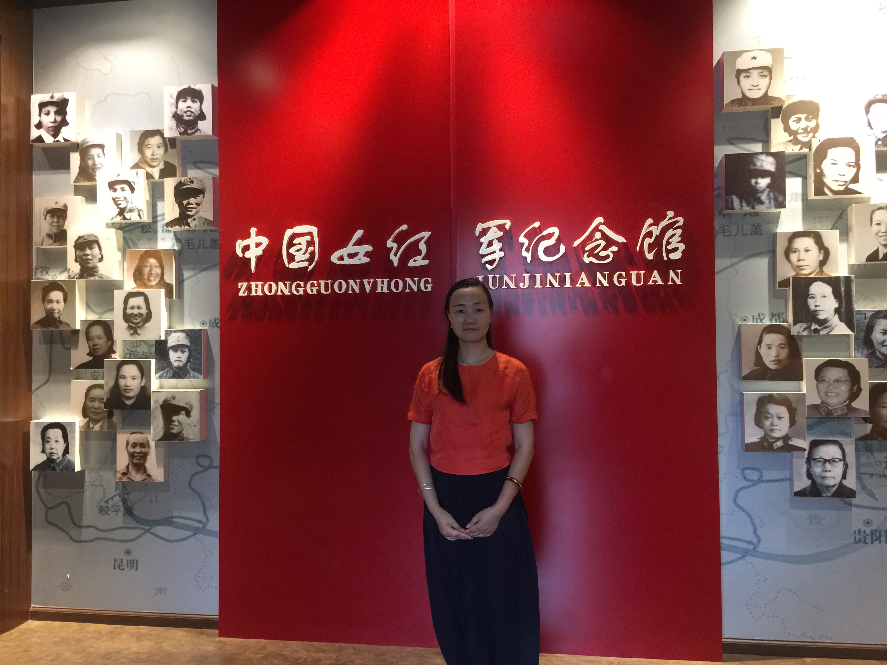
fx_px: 743
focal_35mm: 29
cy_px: 332
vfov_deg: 48.2
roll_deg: -1.3
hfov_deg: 61.7
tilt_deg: +2.5
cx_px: 444
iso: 125
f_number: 2.2
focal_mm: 4.15
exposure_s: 1/15
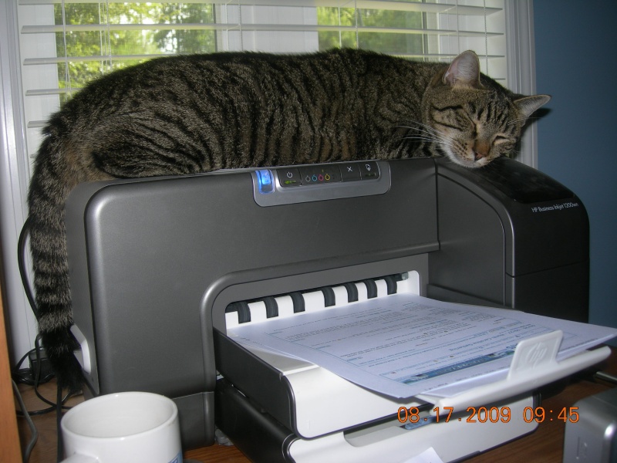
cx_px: 308
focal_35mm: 38
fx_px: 677
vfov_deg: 37.7
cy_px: 232
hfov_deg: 49.0
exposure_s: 1/60.1
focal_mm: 7.8
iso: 50
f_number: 2.8
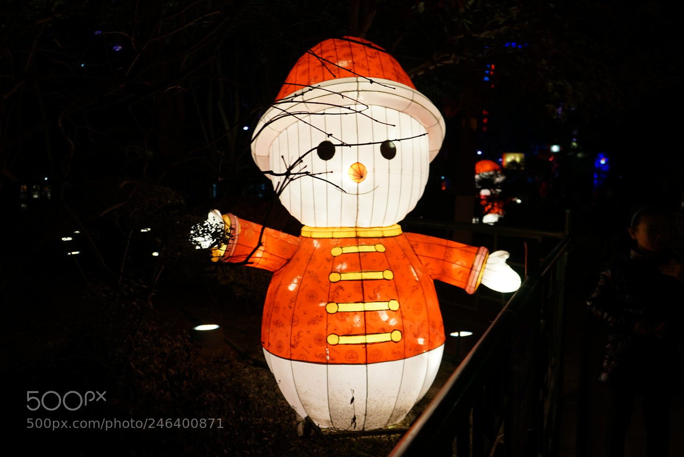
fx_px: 570
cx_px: 342
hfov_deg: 61.9
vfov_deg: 43.7
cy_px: 228
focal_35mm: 30
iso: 200
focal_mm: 30
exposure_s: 1/60
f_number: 4
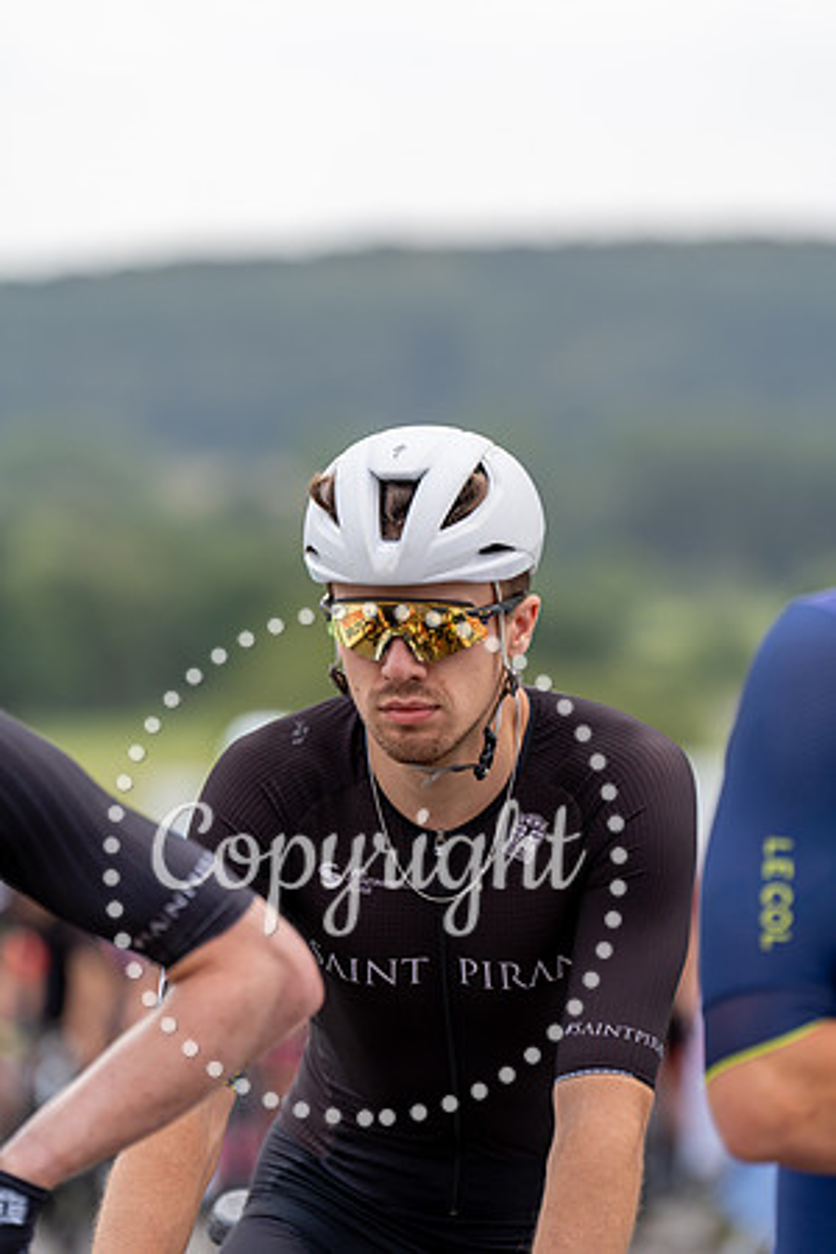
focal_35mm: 197
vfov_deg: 10.4
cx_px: 418
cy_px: 627
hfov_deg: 7.0
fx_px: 6862
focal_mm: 197
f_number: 3.5
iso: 125
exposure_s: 1/800
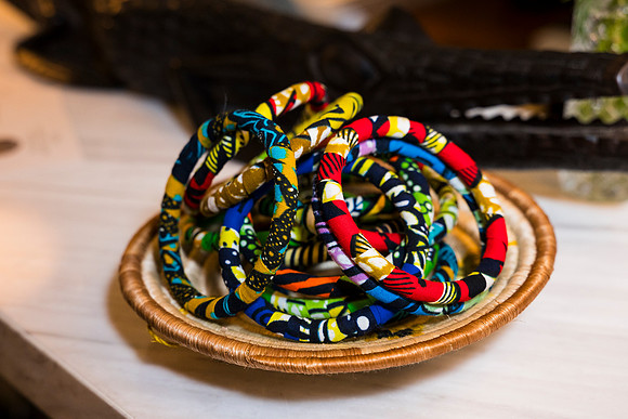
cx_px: 314
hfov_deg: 42.7
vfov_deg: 29.3
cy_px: 210
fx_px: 803
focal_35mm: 46
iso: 800
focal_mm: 46
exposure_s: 1/100
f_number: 4.5
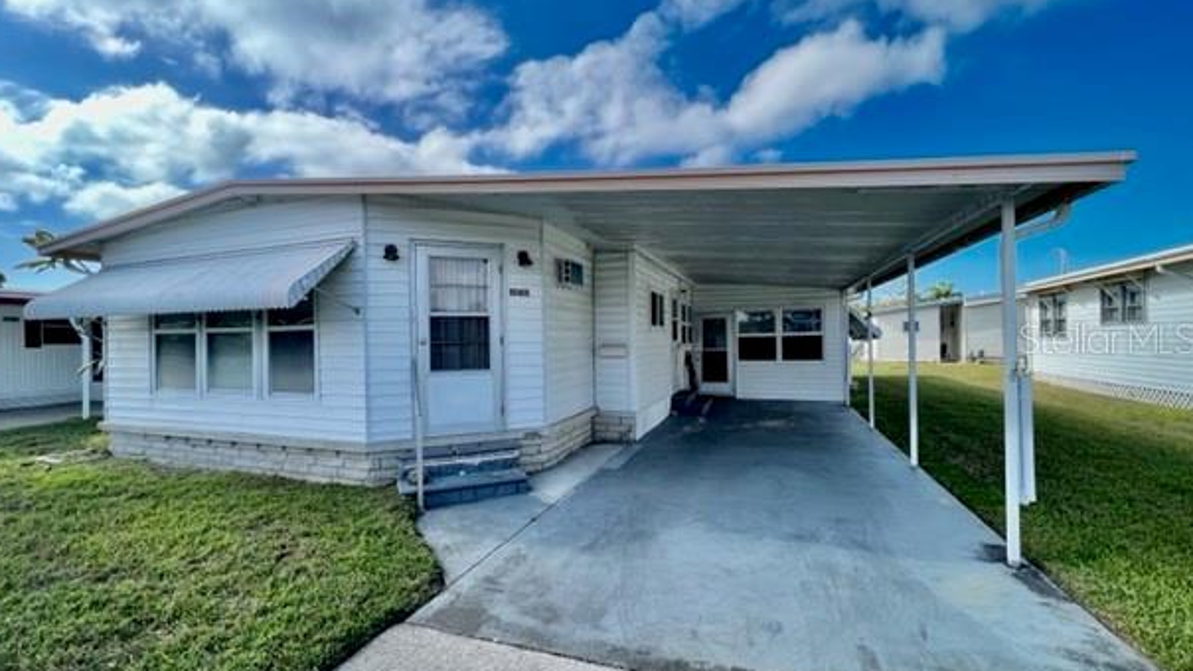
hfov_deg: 102.9
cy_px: 337
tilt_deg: -0.6
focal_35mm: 15
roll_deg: +1.8
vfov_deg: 70.6
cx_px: 573
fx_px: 475
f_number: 1.8
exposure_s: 1/896
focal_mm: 1.57
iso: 32
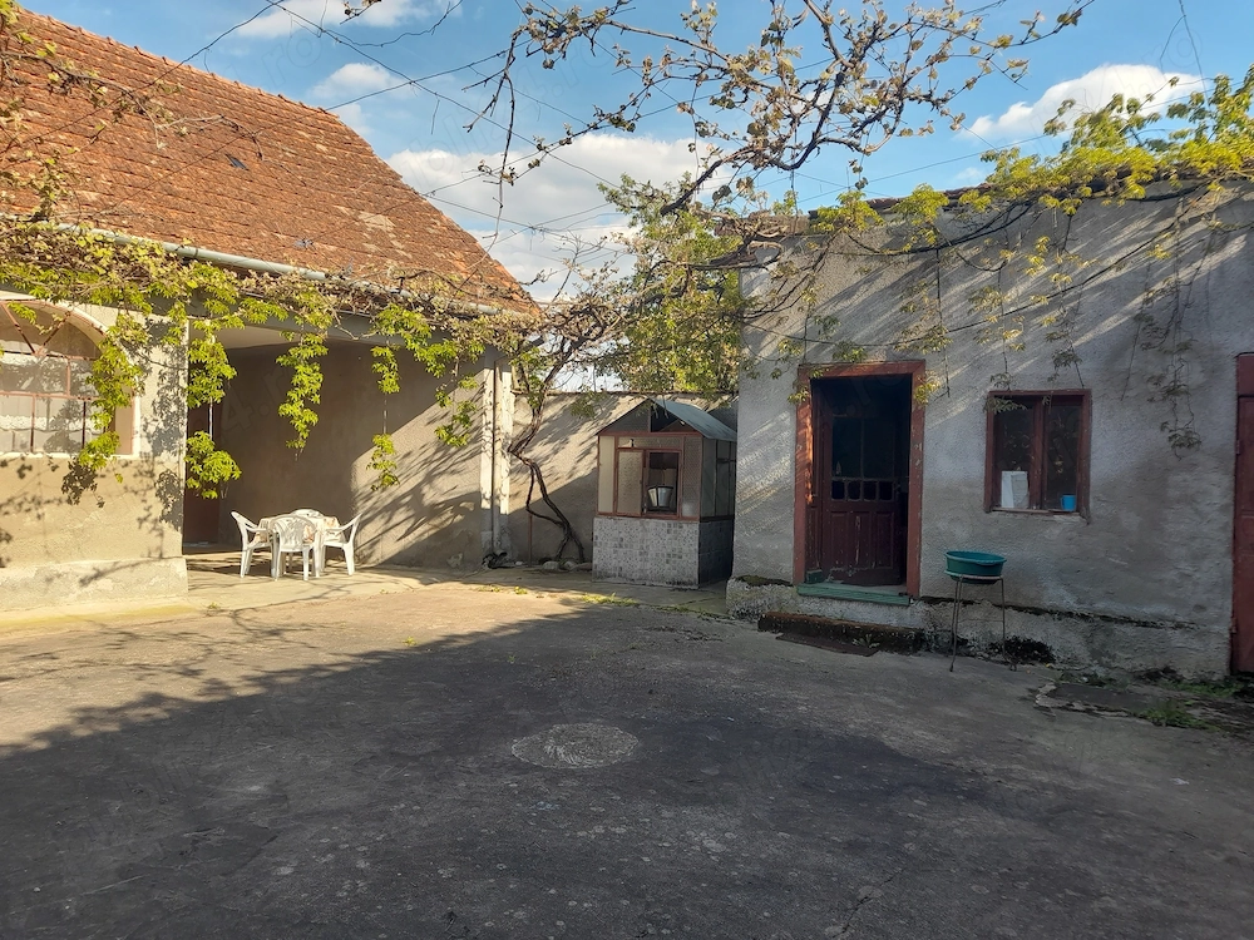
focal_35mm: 25
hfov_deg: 69.4
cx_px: 627
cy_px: 470
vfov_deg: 54.9
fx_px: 906
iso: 20
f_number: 2
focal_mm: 4.6
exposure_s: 1/216
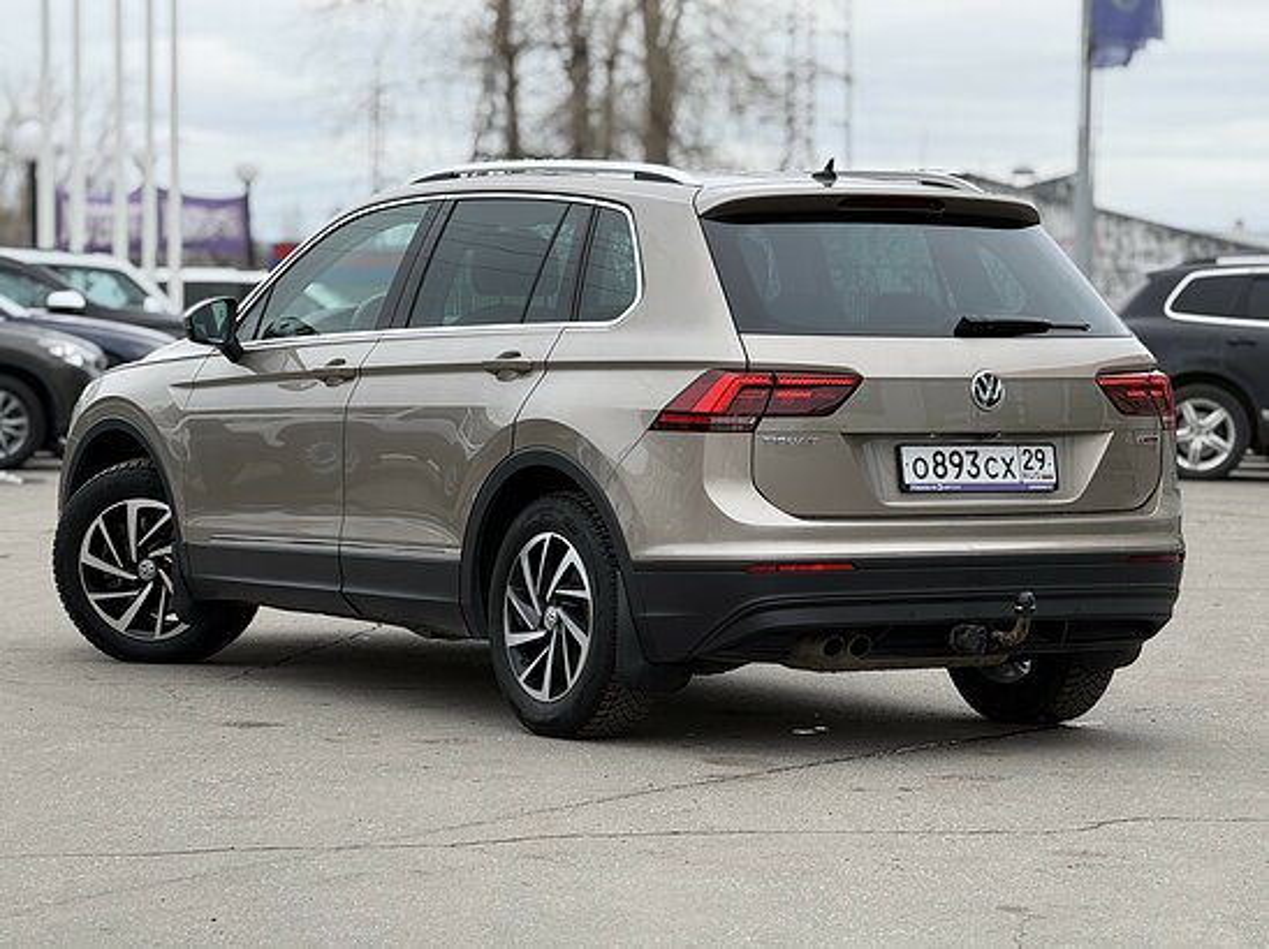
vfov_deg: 12.3
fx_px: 4395
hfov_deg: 16.4
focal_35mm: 120
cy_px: 474
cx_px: 634
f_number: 2.8
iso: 50
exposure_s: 1/389
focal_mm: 15.66
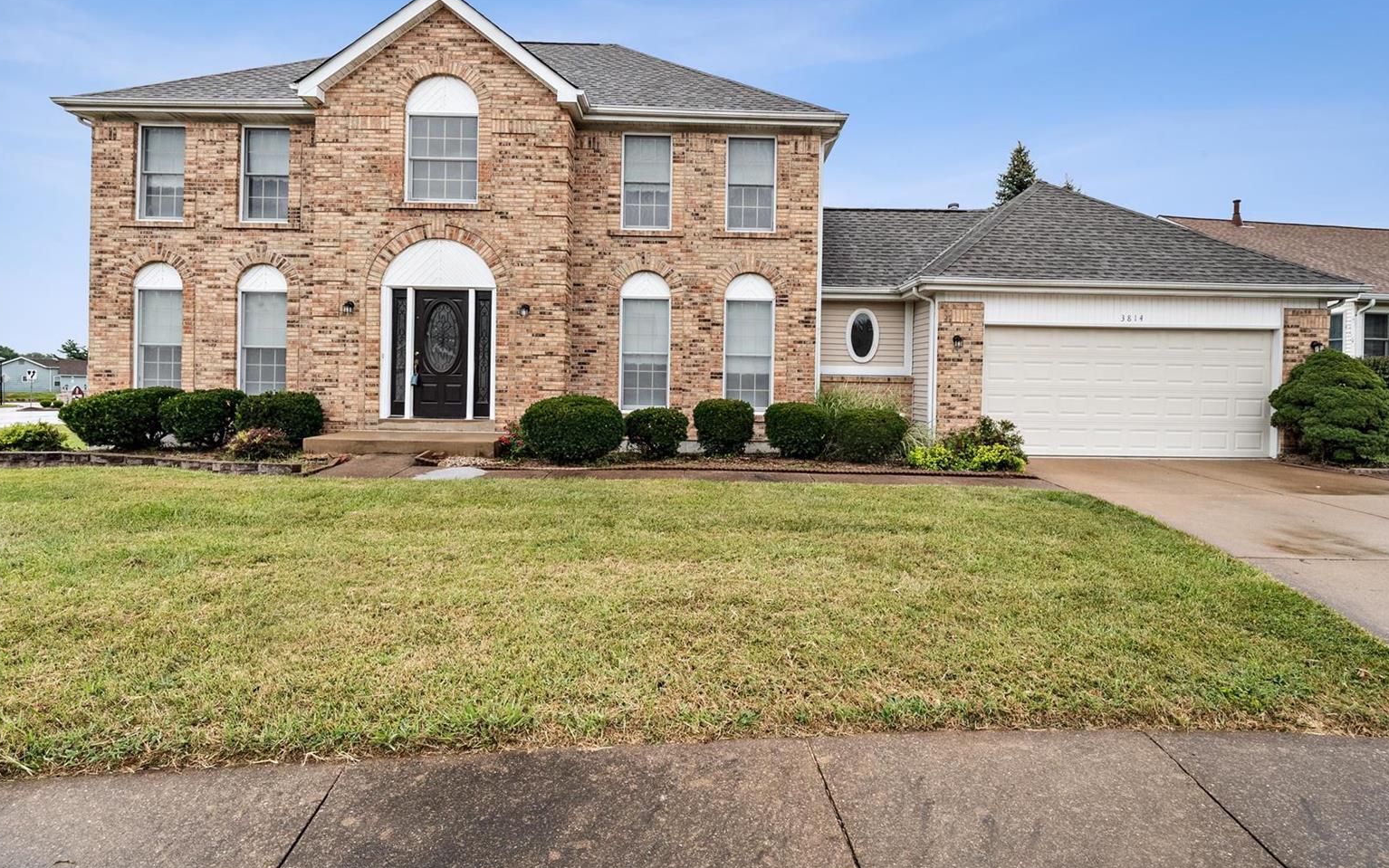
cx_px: 713
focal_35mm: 17
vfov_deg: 67.9
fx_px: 644
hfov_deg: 94.3
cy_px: 404
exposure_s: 1/400
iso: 400
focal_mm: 8
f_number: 6.3
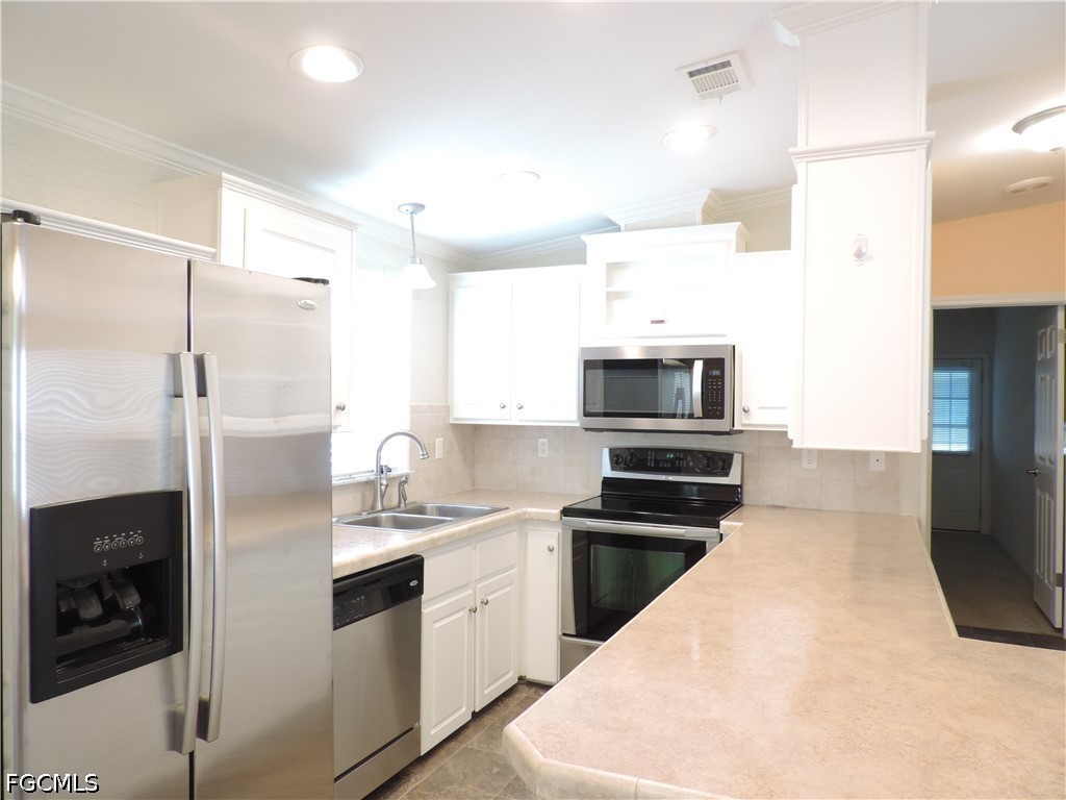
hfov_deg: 71.6
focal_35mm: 24
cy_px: 400
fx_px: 739
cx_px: 533
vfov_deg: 56.8
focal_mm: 4.3
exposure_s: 1/30
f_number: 3
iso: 400
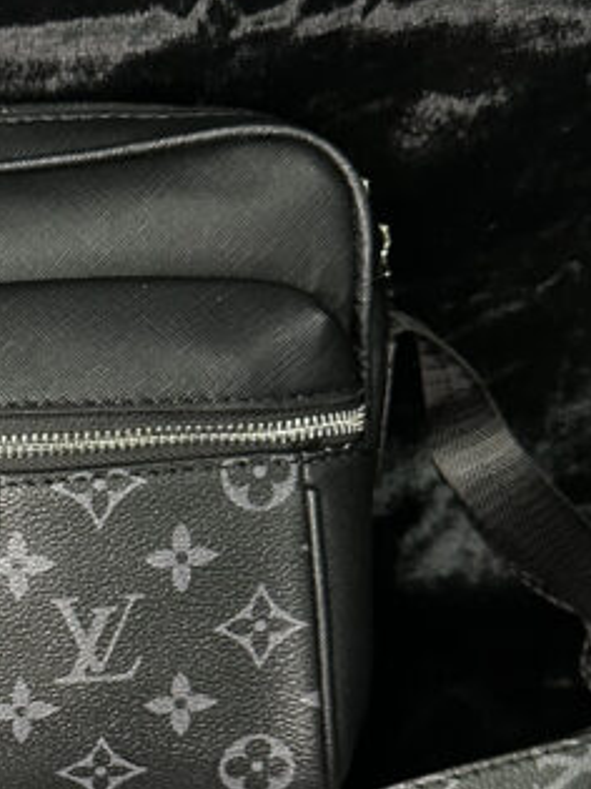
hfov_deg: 17.9
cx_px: -128
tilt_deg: -51.9
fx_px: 1777
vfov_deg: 24.7
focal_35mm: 78
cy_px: 609
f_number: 1.78
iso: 400
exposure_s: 1/60
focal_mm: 6.86
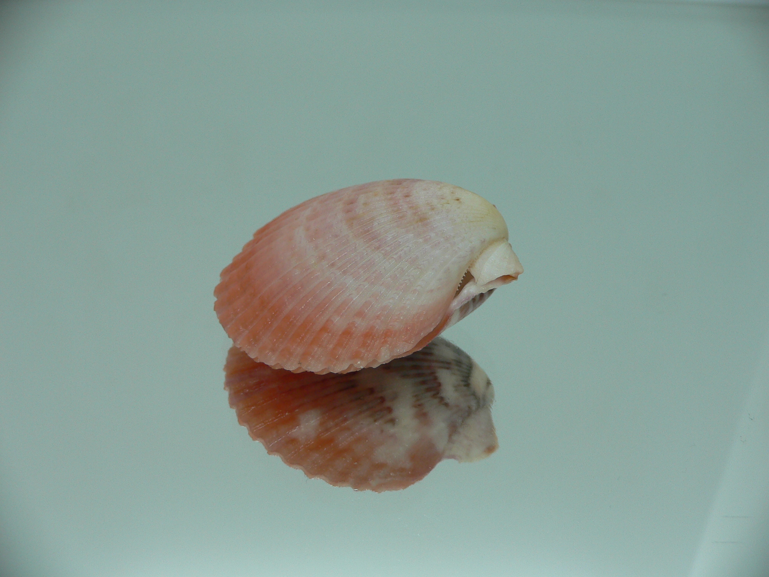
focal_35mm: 35
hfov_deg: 52.6
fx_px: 778
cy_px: 288
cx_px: 384
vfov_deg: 40.7
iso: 80
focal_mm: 4.6
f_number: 2.8
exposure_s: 1/60
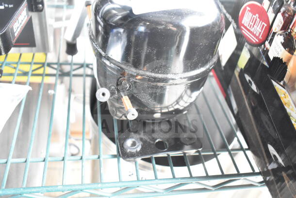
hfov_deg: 53.1
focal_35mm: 36
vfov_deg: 36.9
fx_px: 296
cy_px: 99
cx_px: 148
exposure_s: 1/40
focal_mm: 24
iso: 2500
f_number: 3.8
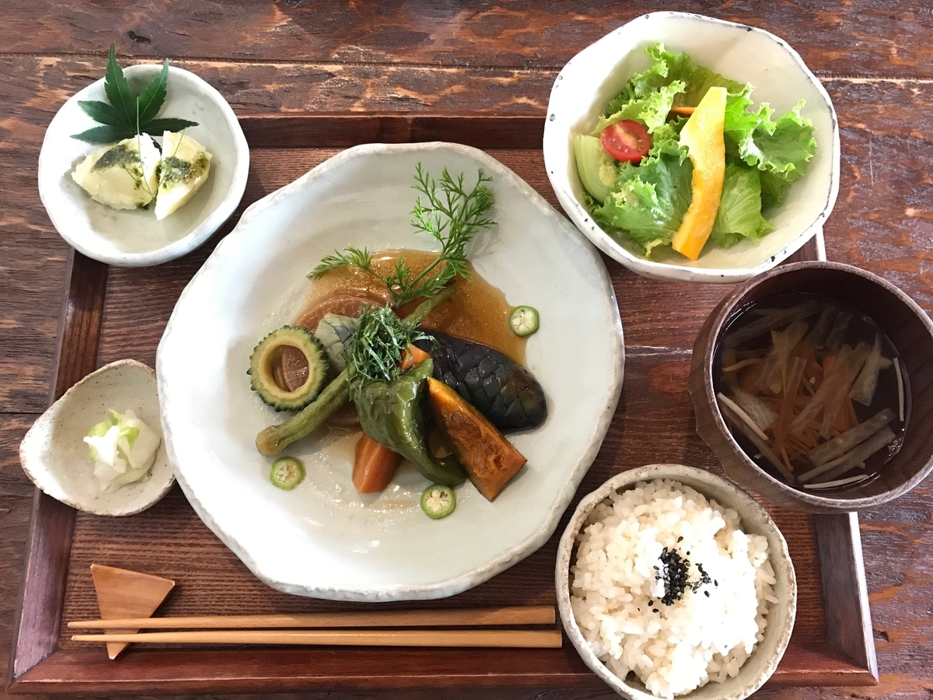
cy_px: 350
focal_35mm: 28
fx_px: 755
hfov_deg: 63.4
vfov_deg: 49.7
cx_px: 466
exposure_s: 1/17
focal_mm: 3.99
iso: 100
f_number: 1.8
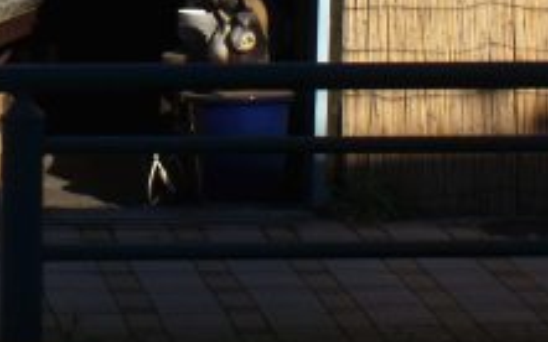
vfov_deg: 6.6
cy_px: -270
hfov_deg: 10.6
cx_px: -169
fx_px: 2897
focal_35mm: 194
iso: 100
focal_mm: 28
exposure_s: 1/160
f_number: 10
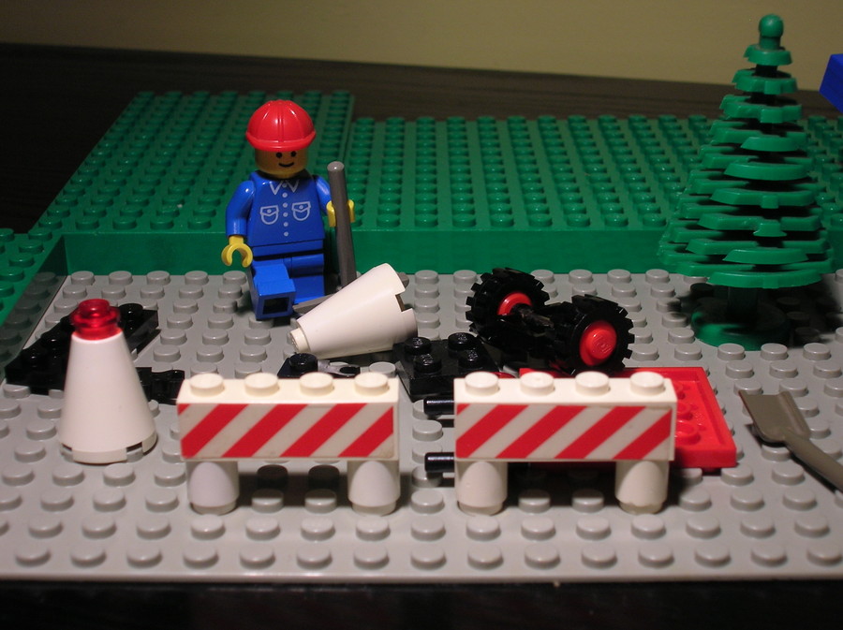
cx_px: 422
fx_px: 1533
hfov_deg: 30.8
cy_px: 315
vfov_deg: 23.2
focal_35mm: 63
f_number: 3.6
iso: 50
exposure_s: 1/19
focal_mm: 10.4
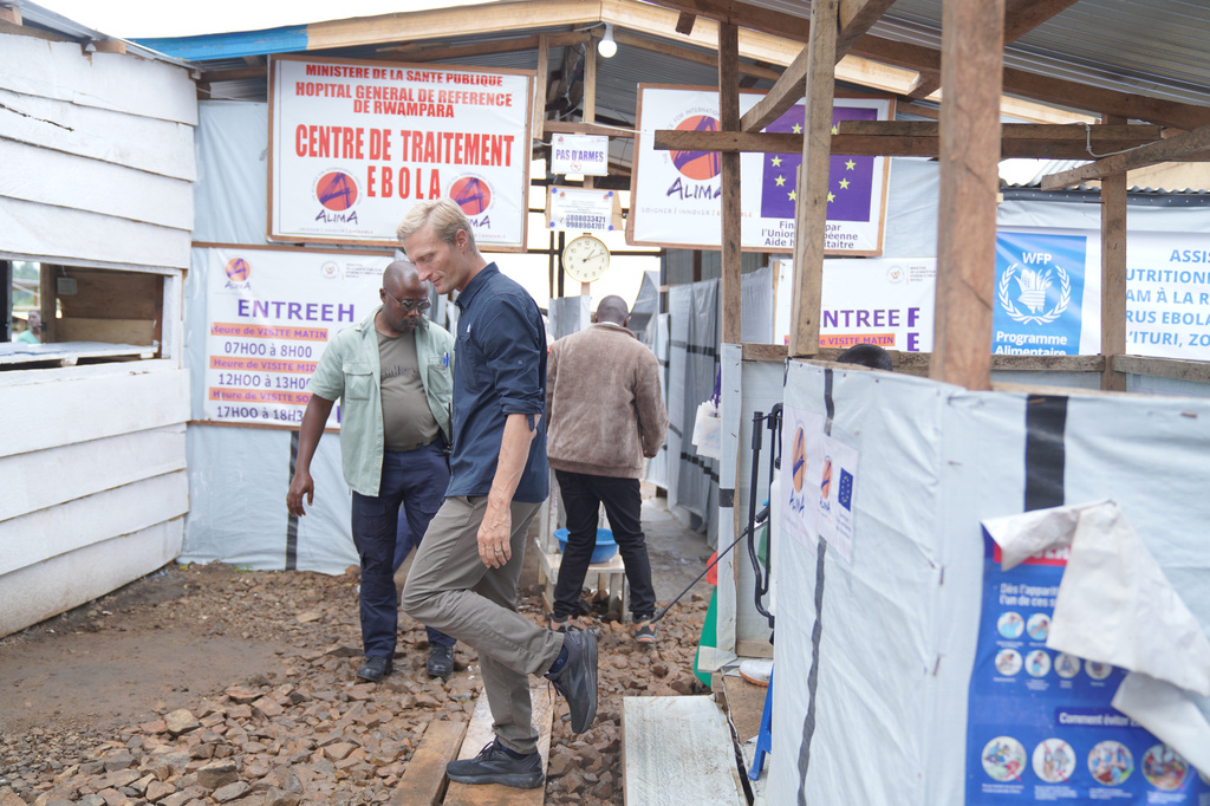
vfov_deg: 42.3
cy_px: 403
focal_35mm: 31
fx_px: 1042
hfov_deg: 60.3
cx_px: 605
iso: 160
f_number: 2.8
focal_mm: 31
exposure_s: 1/400
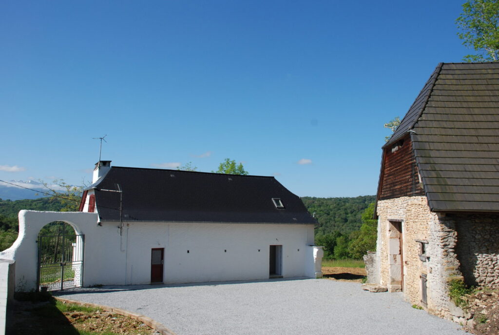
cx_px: 250
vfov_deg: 43.8
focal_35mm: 30
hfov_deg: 61.8
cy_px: 168
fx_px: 417
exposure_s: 1/250
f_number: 8
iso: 100
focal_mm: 20
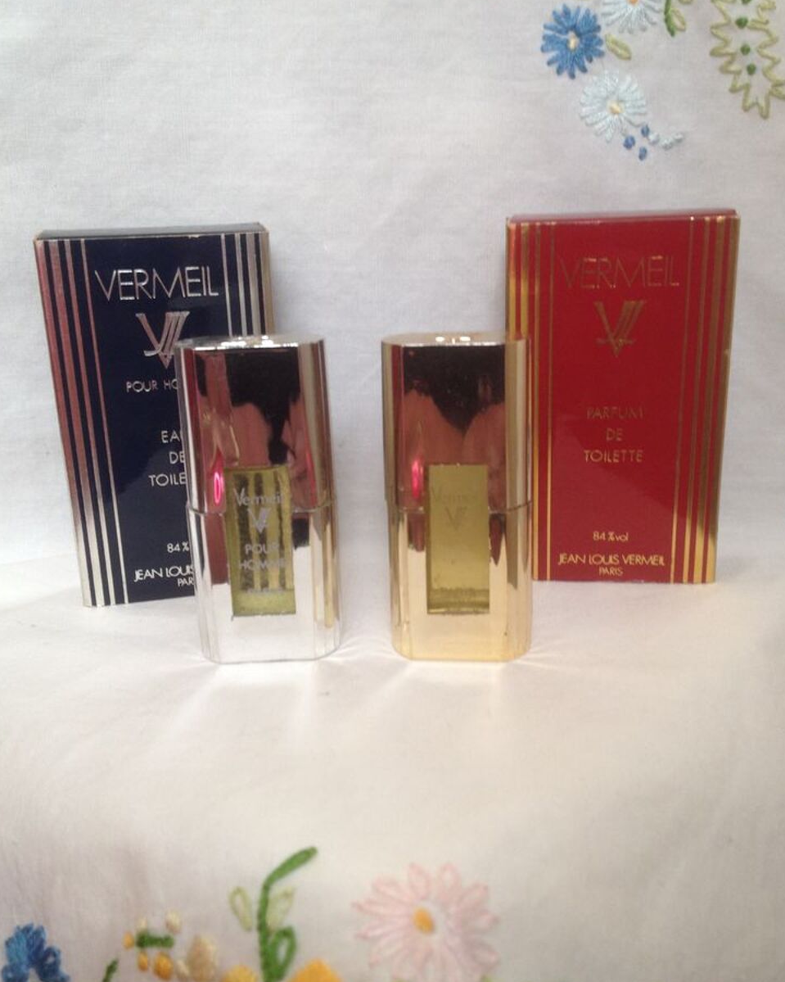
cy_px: 502
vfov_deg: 47.9
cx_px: 399
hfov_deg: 39.2
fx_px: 1104
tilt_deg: -18.8
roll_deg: +3.5
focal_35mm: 38
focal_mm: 4.28
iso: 80
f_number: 2.4
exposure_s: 1/20
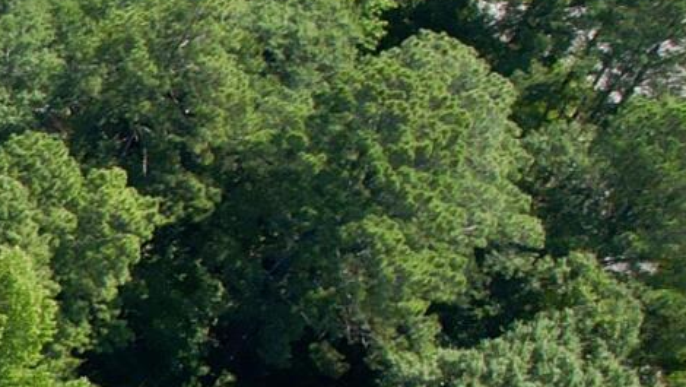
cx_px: -1375
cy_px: 621
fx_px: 2675
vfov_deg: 8.1
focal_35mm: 147
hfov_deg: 10.4
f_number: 2.8
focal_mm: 8.38
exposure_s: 1/1000
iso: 100
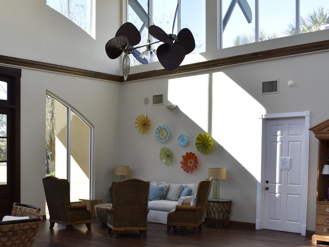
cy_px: 182
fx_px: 418
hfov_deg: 41.1
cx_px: 65
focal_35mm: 44
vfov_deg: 32.3
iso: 100
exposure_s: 1/30
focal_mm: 18
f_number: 6.3
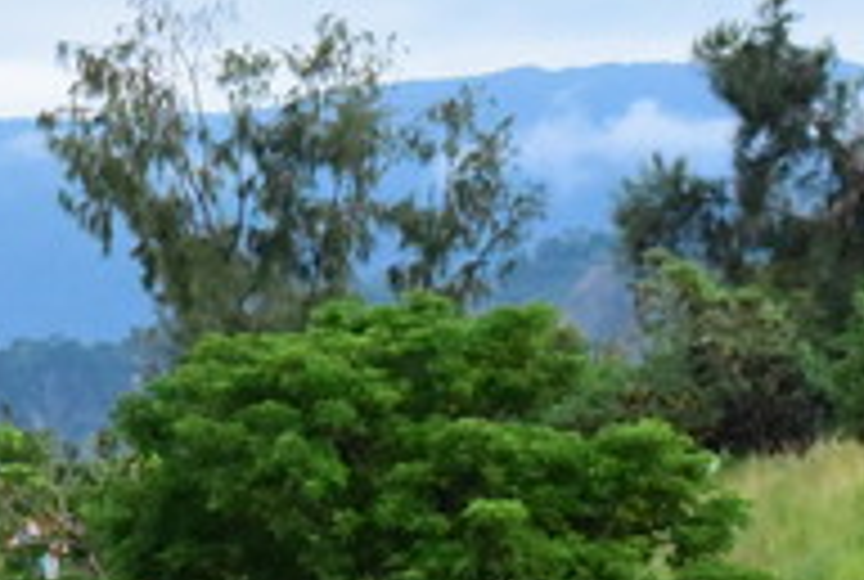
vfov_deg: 3.6
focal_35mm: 385
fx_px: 9262
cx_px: 328
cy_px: 879
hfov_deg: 5.3
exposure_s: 1/2500
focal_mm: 95
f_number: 13
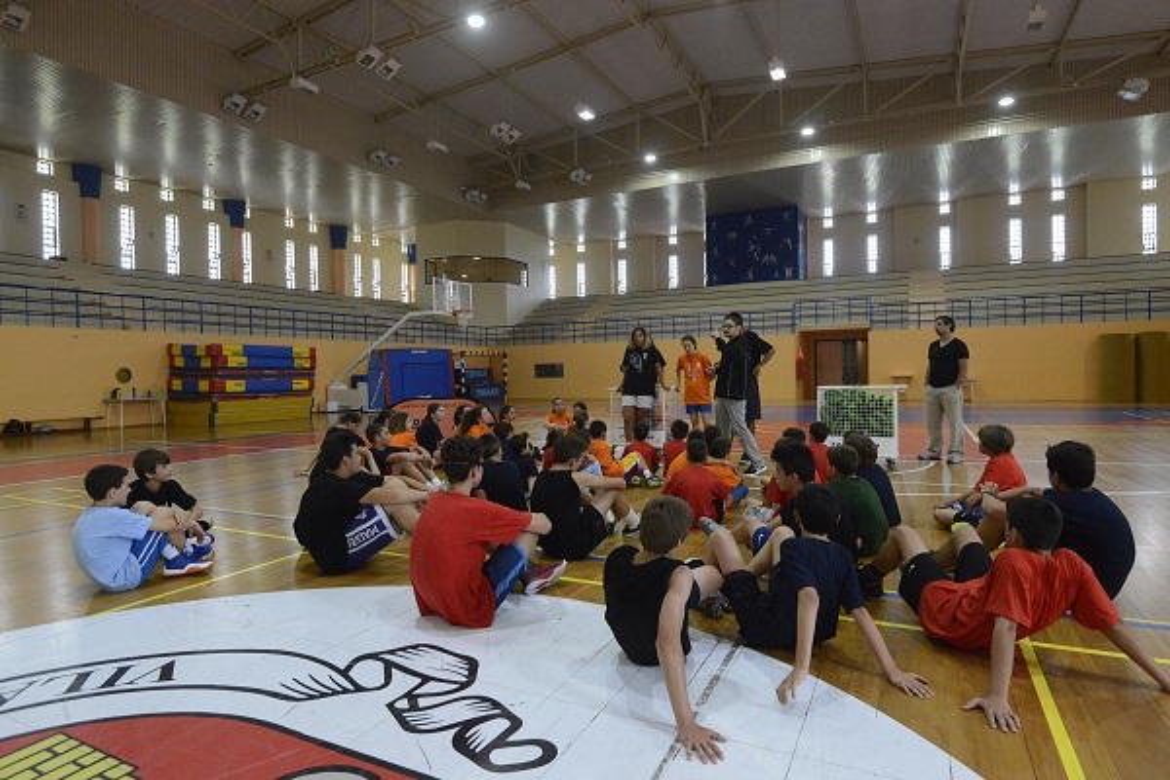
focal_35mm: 20
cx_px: 585
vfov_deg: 61.9
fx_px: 650
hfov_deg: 84.0
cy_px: 390
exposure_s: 1/400
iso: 6400
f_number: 5
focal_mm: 20
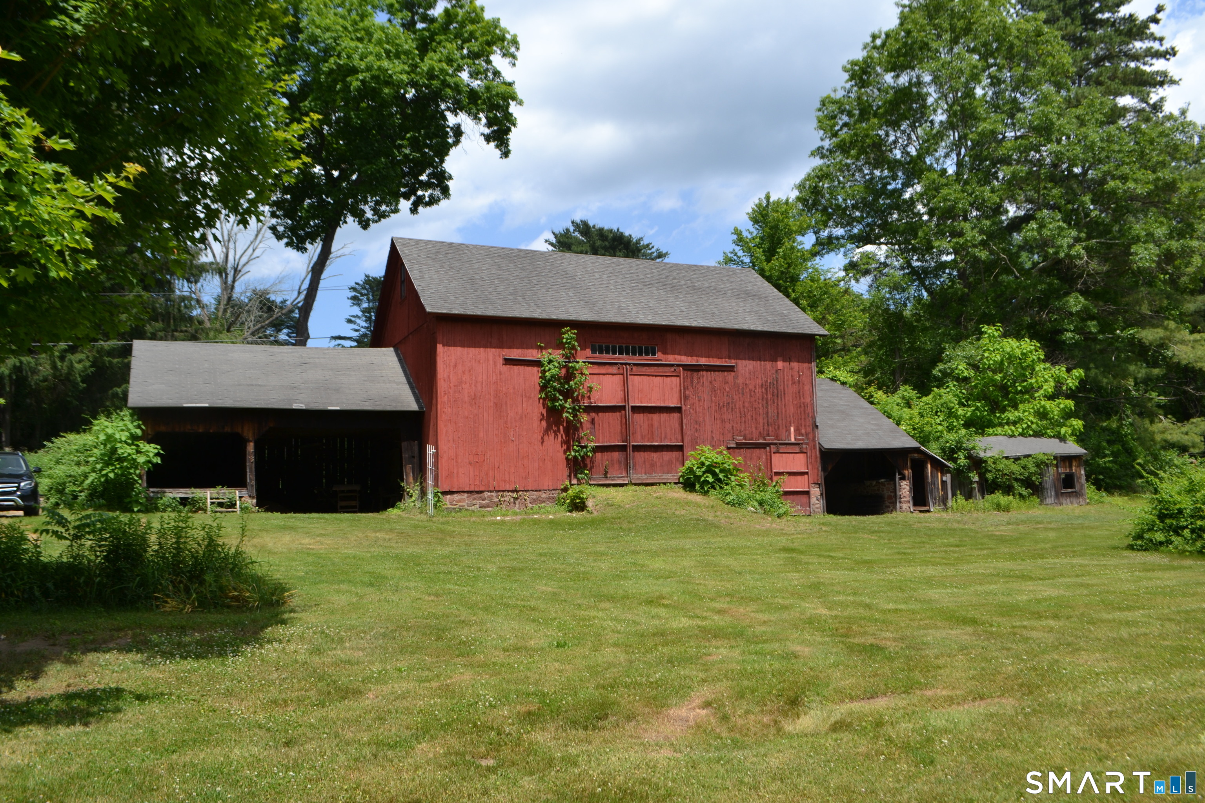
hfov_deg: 67.4
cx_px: 602
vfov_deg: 47.9
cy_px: 402
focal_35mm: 27
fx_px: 904
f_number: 7.1
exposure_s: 1/200
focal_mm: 18
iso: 100
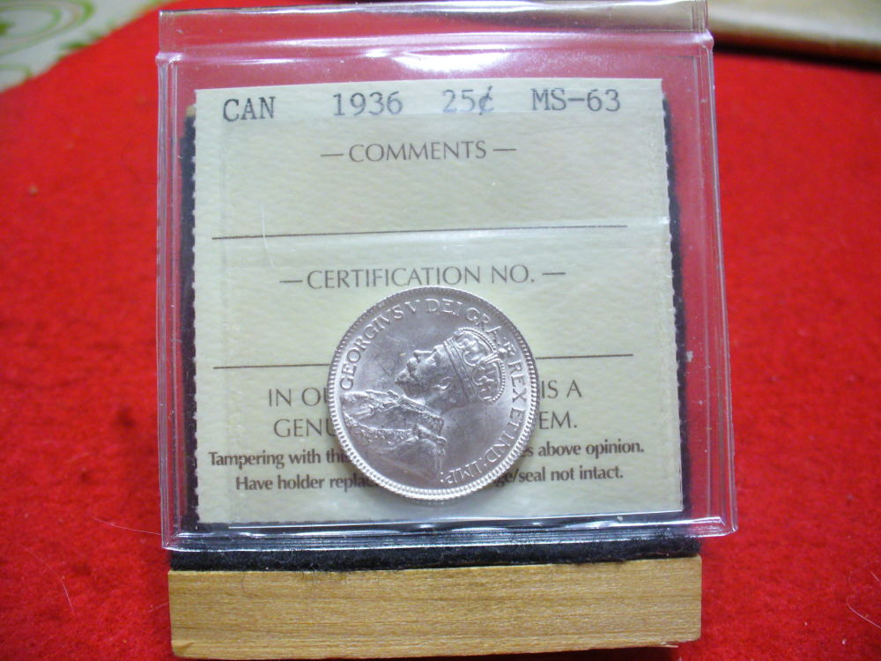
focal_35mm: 37
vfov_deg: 38.7
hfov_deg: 50.1
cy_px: 330
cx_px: 440
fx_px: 942
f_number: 2.8
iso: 200
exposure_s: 1/20
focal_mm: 6.1
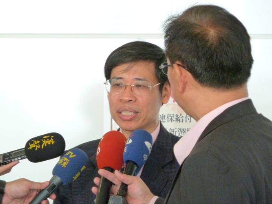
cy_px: 102
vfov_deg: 9.4
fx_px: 1241
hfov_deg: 12.5
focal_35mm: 158
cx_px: 136
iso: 800
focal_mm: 25.9
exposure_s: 1/60
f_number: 4.5
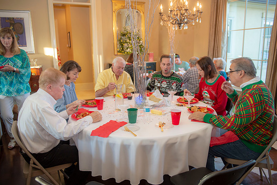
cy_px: 92
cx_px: 138
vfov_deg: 46.4
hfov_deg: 65.5
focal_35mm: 28
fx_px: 215
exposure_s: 1/125
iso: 800
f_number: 2.8
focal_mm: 28
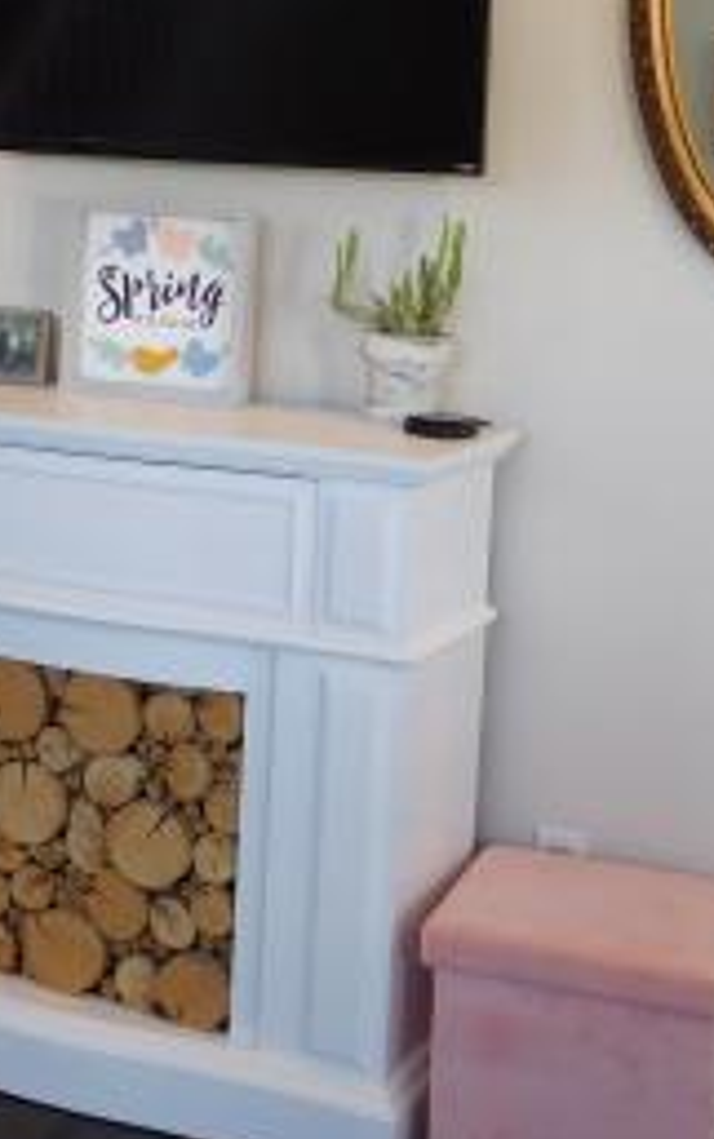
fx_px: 2051
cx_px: -35
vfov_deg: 30.6
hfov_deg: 19.1
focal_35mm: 66
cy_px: 306
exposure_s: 1/30
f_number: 3.4
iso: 125
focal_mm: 4.5
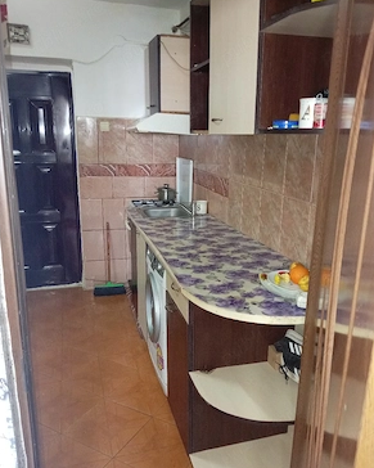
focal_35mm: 29
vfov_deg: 60.4
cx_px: 188
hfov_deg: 50.0
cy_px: 249
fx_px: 401
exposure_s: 1/15
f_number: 1.8
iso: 2046
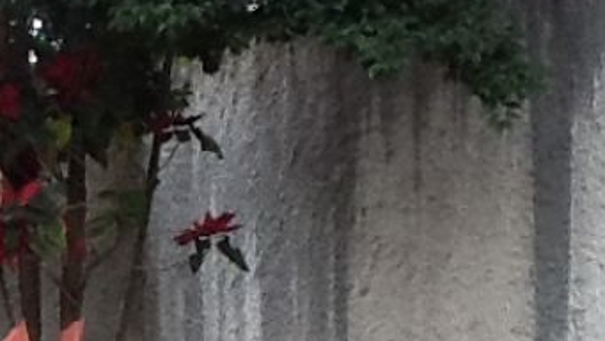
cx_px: -227
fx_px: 2311
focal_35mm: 144
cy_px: 662
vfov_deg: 8.1
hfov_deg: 14.2
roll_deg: +3.9
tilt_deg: -8.2
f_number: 2.4
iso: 64
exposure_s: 1/120
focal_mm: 2.03
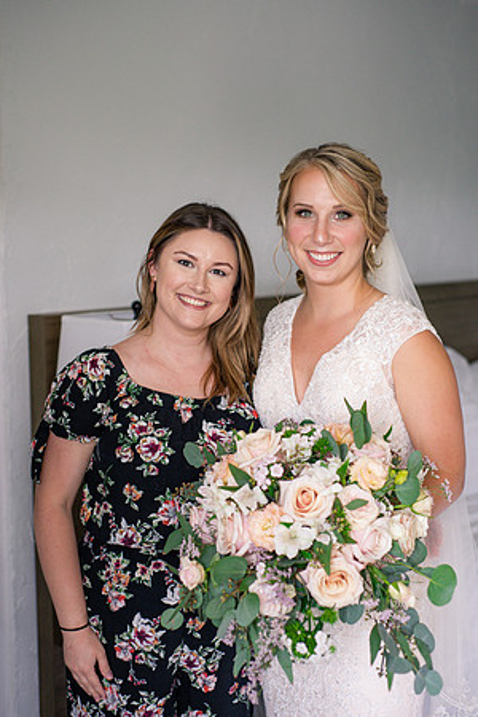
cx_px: 239
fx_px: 996
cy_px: 358
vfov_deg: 39.6
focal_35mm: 50
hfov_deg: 27.0
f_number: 2.8
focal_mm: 50
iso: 640
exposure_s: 1/250
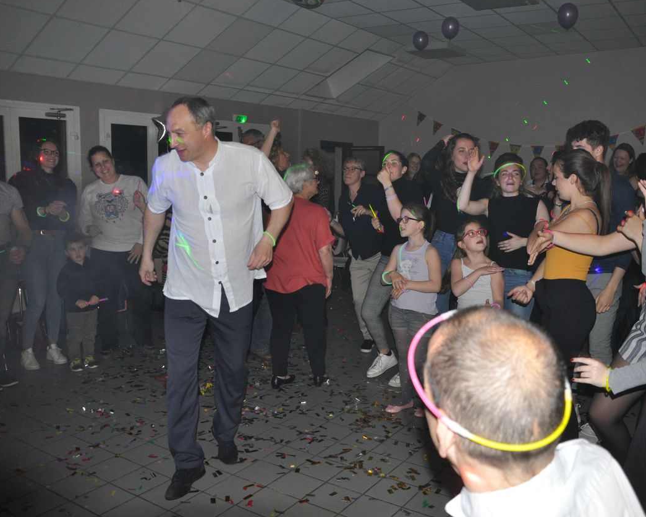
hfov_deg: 57.1
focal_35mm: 31
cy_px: 255
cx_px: 342
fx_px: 593
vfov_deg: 47.1
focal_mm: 18
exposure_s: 1/60
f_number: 3.5
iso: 800
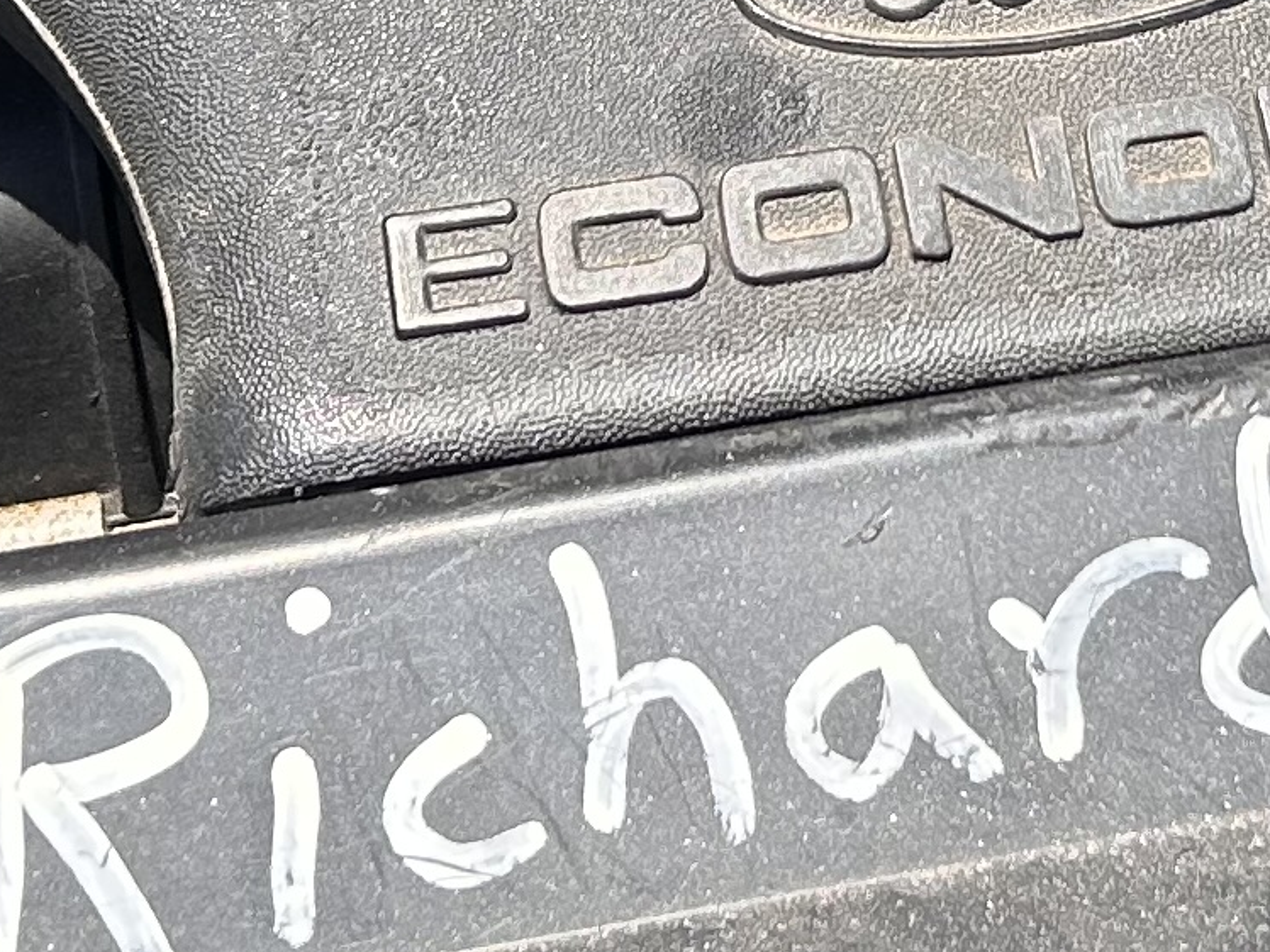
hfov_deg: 14.0
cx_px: 1060
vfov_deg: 10.2
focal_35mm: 140
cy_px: -500
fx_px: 5137
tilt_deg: -33.0
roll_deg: +0.5
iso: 50
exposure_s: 1/1698
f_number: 1.5
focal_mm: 5.7
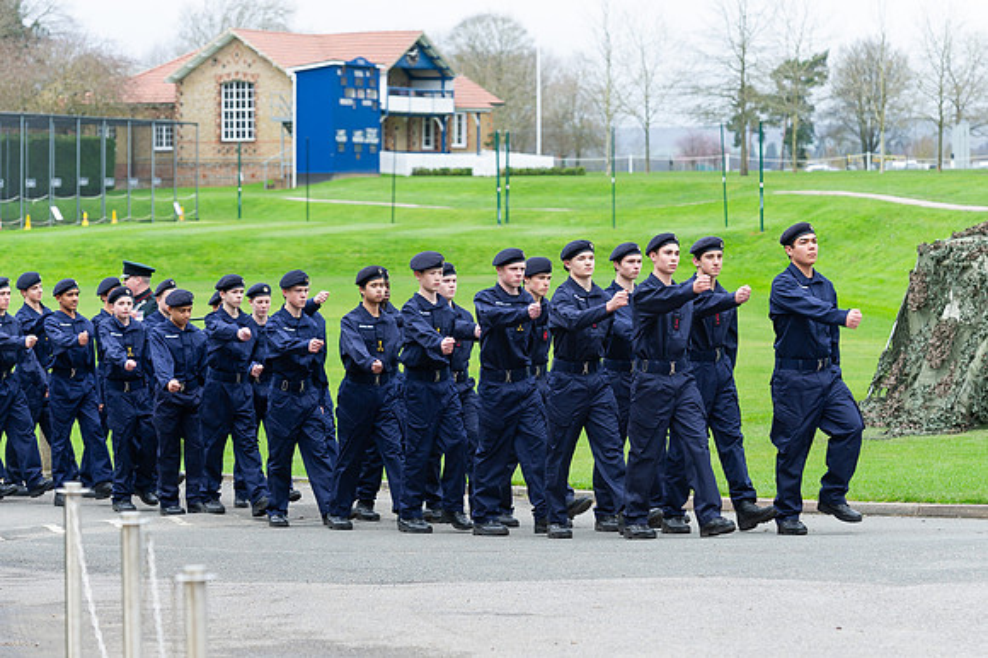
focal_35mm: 139
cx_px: 605
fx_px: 3813
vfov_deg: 9.9
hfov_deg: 14.8
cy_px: 327
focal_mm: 112
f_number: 5
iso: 250
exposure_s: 1/250
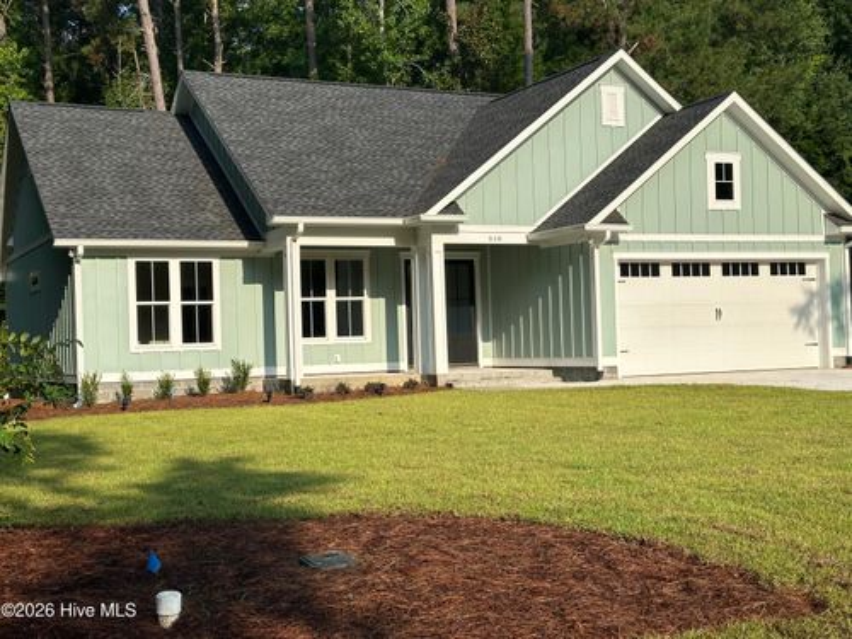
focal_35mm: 48
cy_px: 320
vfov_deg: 30.3
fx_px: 1181
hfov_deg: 39.7
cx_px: 426
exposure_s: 1/4367
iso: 64
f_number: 1.78
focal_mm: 6.86
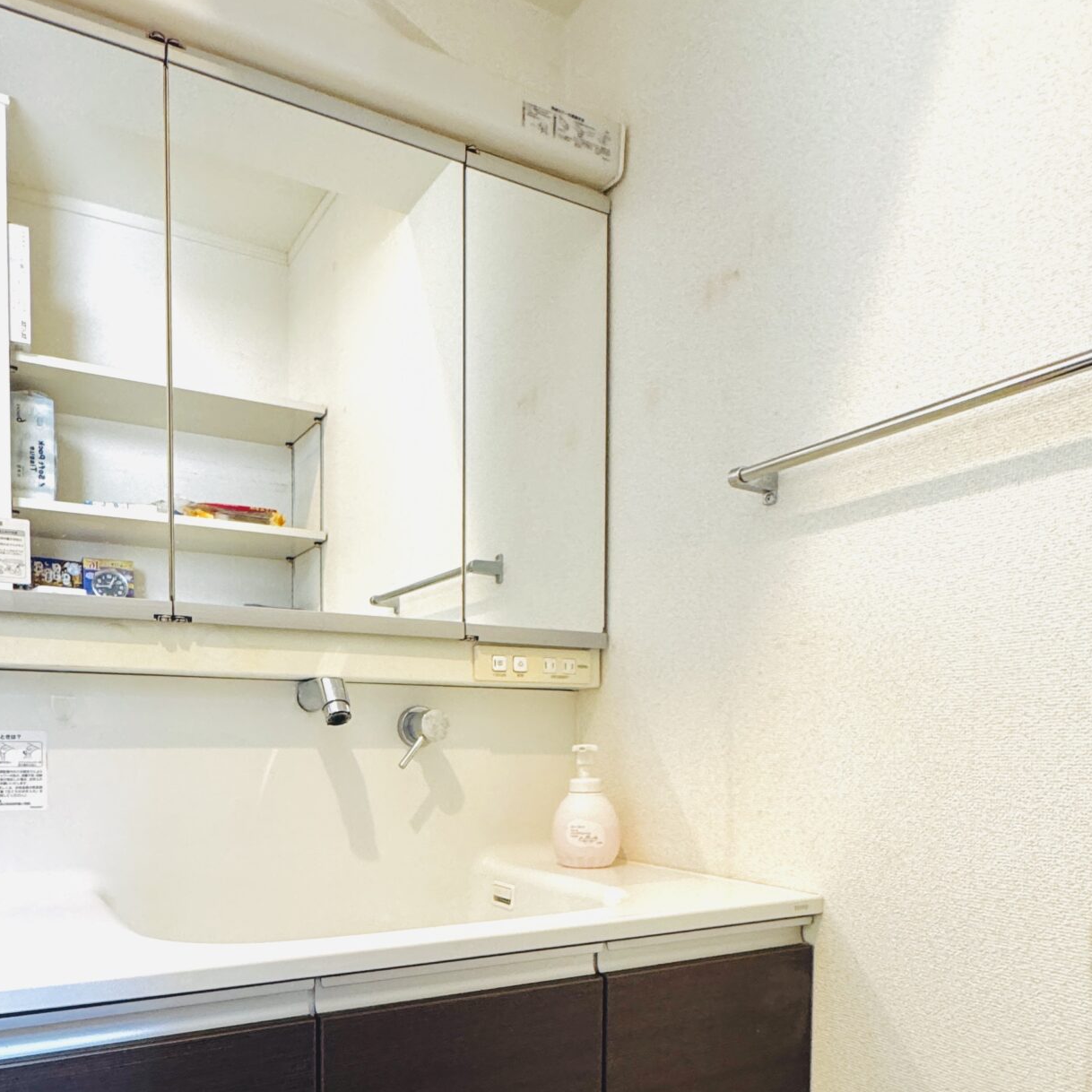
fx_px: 928
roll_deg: -0.9
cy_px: 784
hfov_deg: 60.5
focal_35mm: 26
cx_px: 450
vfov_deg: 58.6
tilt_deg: -2.7
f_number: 2.2
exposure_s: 1/60
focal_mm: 2.22
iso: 400
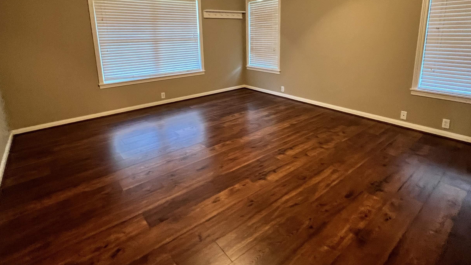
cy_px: 82
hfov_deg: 92.7
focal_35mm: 18
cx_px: 239
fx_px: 225
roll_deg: +1.0
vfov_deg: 59.2
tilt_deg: -12.2
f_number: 1.8
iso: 500
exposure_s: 1/60
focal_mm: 1.57
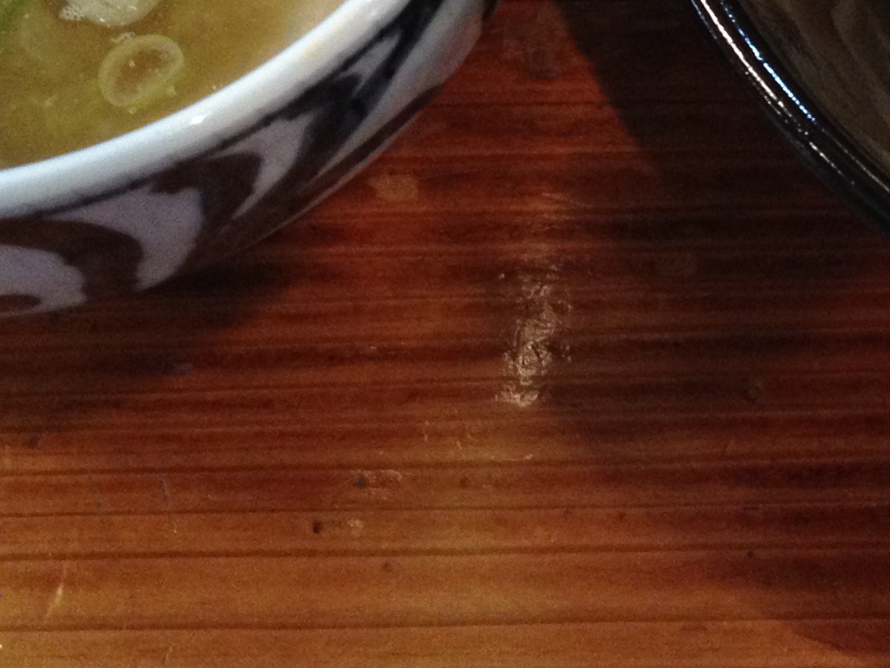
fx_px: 2674
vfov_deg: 13.6
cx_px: 795
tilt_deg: -59.4
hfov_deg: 18.6
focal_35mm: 104
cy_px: -267
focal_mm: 4.28
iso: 200
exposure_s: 1/20
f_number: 2.4
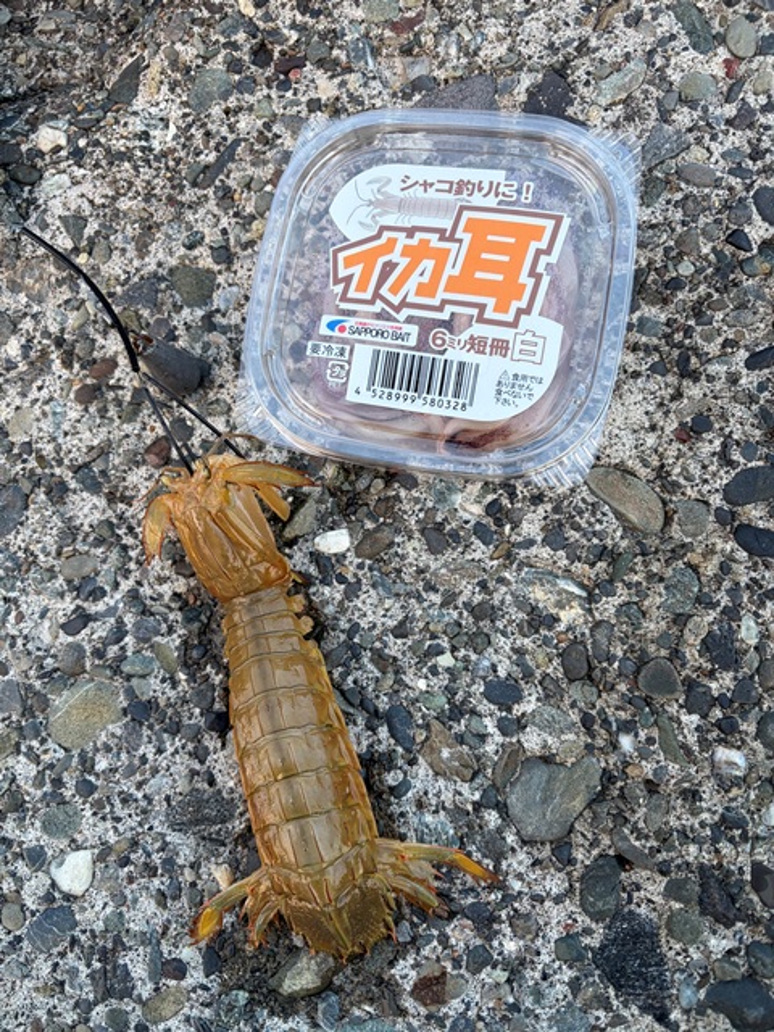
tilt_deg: -71.1
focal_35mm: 26
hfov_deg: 53.1
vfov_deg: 67.3
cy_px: 516
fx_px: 775
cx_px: 387
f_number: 1.6
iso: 64
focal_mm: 5.96
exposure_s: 1/122
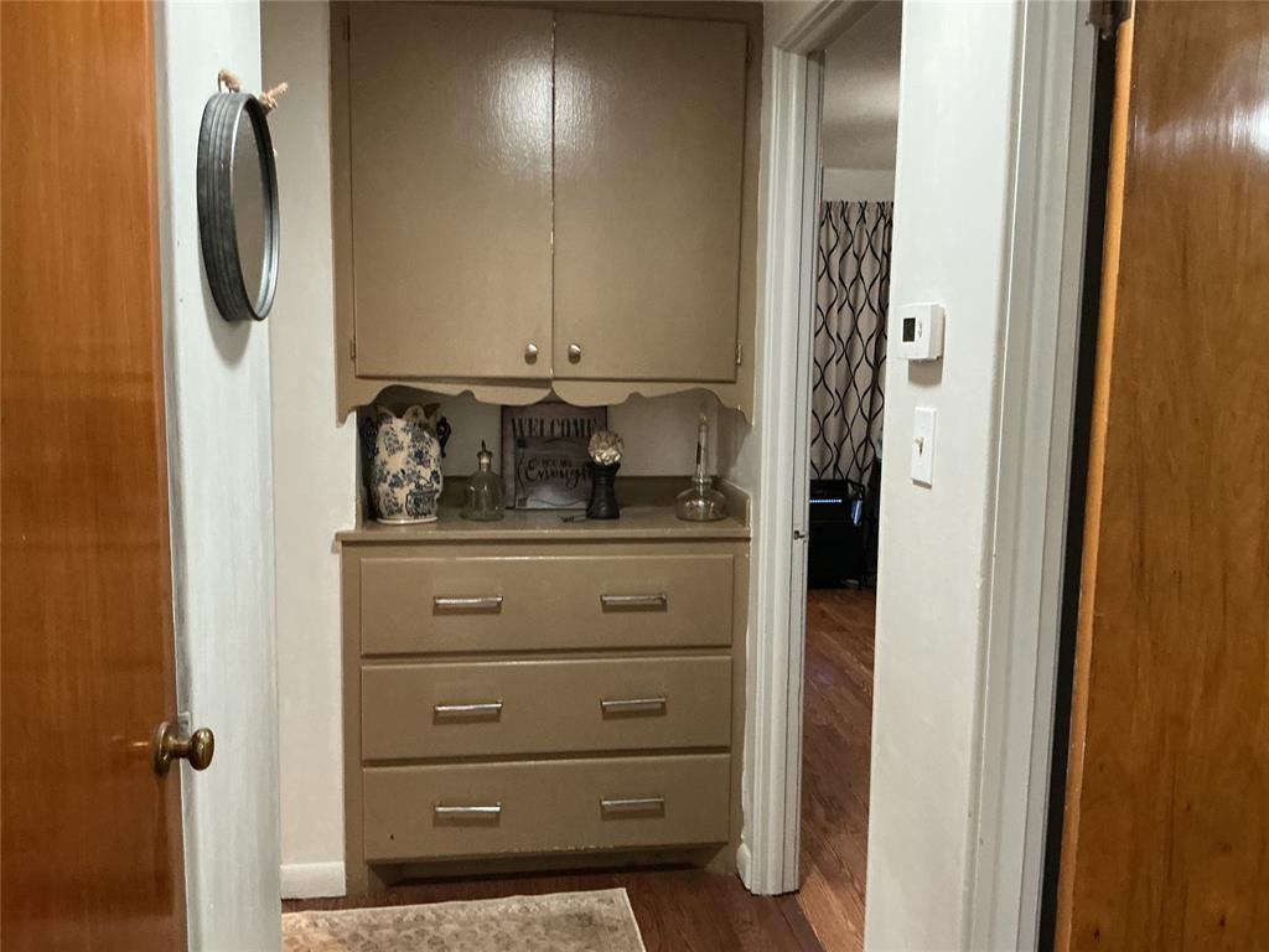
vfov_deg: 48.2
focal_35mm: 29
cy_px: 476
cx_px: 634
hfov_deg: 61.7
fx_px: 1063
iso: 250
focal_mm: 3
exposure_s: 1/30
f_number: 1.8
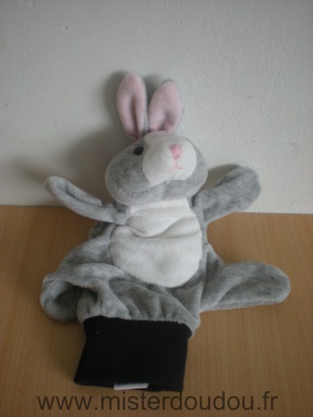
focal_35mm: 38
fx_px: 458
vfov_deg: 49.0
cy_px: 208
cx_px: 156
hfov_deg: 37.7
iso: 151
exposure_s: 1/59.8
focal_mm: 6.3
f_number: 3.1
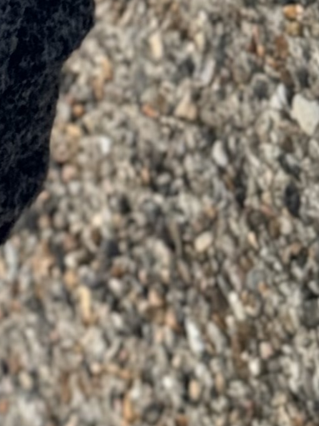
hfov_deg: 5.2
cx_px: -313
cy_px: -638
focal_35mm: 283
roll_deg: -1.4
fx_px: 3477
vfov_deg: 6.6
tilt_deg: -9.7
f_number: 1.78
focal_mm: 6.76
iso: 64
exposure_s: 1/404
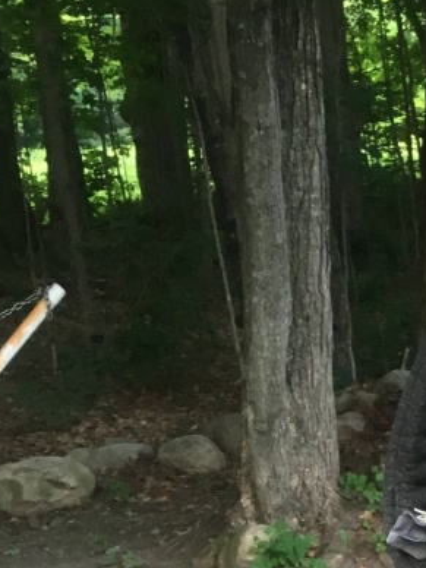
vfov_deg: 16.7
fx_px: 1674
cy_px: 960
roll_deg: +2.5
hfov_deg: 13.8
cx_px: 609
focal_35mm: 102
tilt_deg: -23.8
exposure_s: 1/30
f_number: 2.2
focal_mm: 4.15
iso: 80
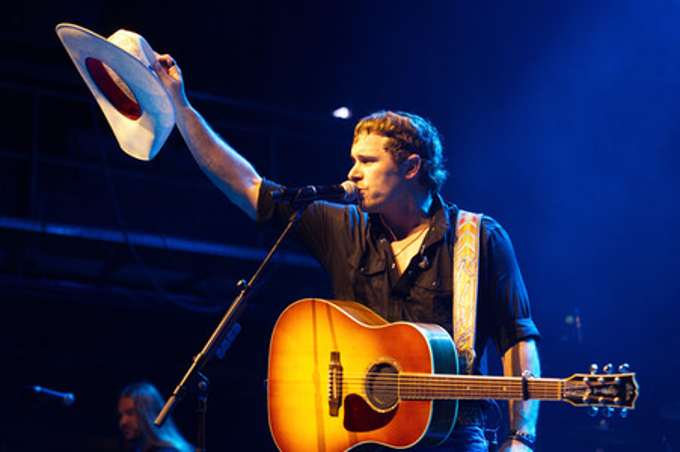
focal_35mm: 70
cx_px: 340
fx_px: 1321
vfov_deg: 19.4
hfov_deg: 28.9
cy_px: 226
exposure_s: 1/100
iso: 1600
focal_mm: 70
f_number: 2.8
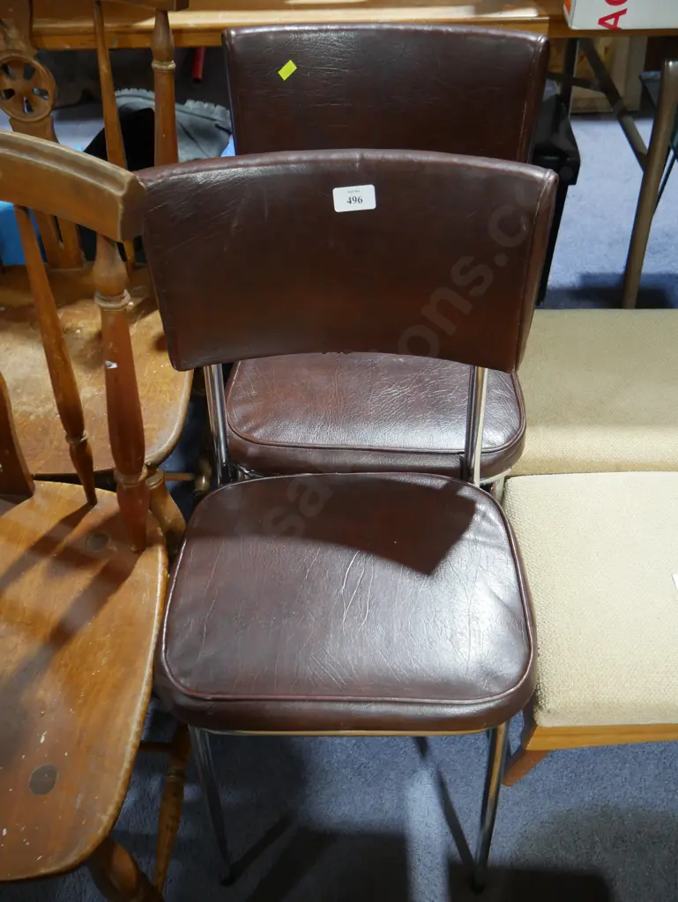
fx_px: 731
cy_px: 451
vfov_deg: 63.4
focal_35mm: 28
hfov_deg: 49.8
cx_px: 339
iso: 800
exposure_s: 1/60
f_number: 3.5
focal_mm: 14
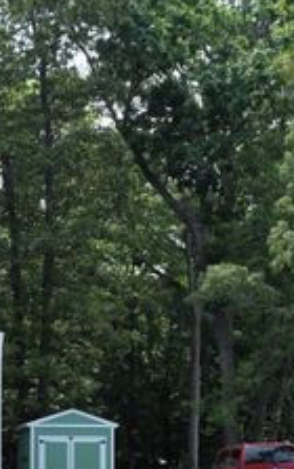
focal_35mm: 89
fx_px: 1137
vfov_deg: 23.1
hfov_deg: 14.5
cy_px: 346
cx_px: -2
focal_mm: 26
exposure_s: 1/80
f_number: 11
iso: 100
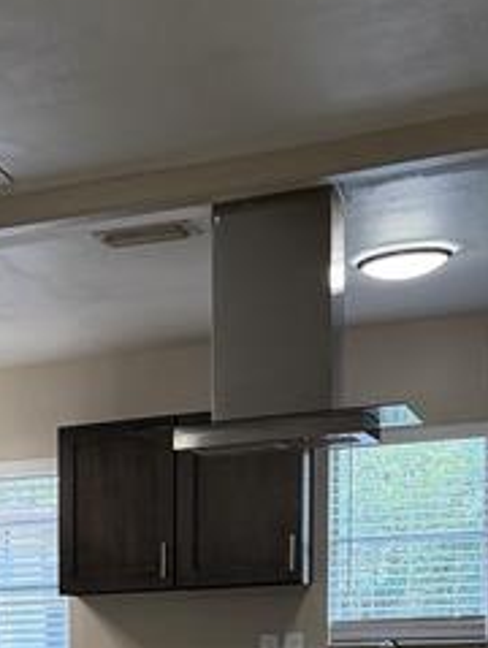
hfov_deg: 17.6
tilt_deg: -7.3
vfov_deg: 23.2
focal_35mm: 77
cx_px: -203
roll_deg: +2.3
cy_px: 781
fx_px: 1443
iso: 160
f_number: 1.78
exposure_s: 1/138
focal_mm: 6.76
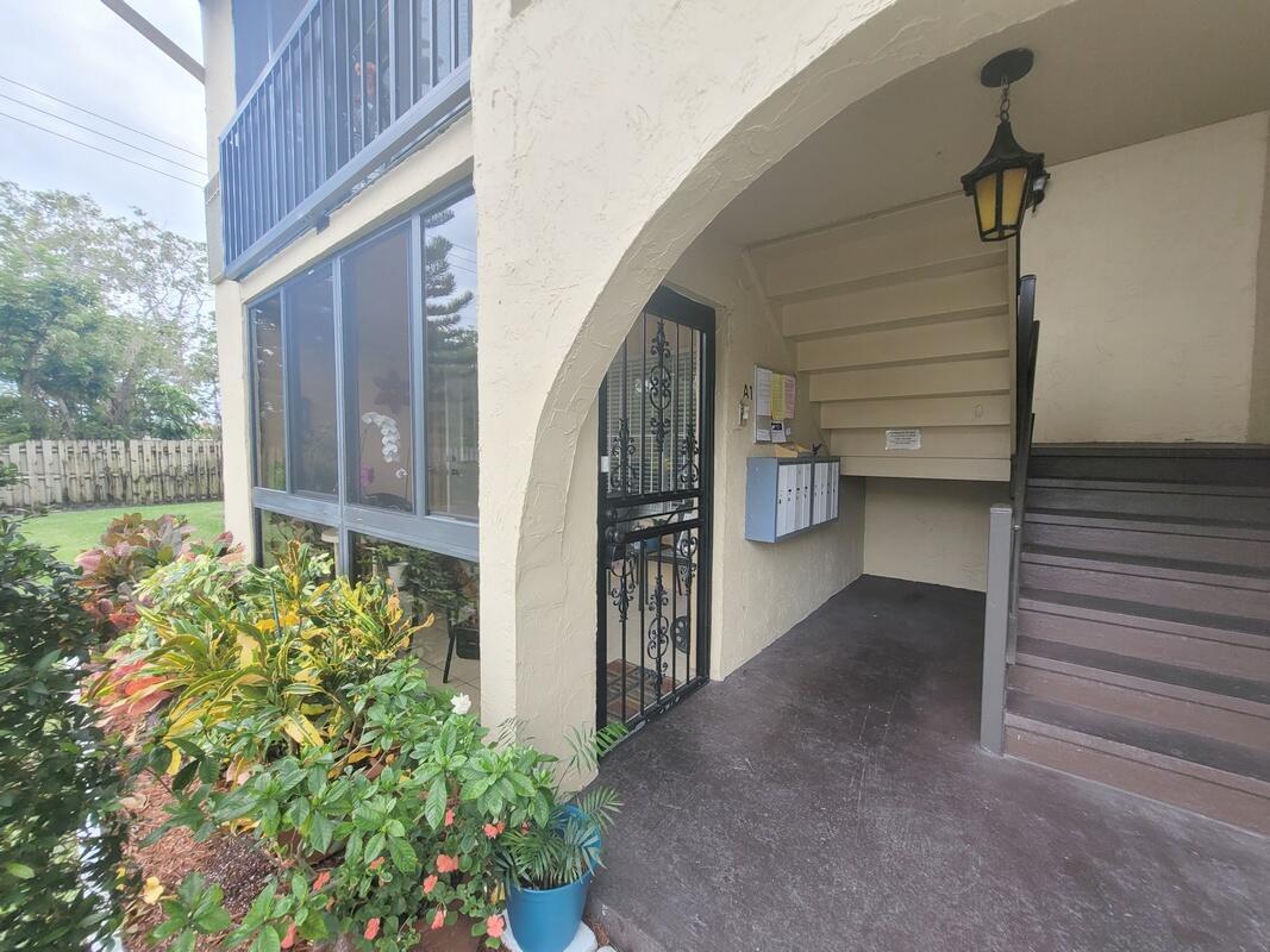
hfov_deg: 106.2
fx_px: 477
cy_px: 476
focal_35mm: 13
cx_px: 635
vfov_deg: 89.9
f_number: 2.2
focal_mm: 1.74
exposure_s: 1/256
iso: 40
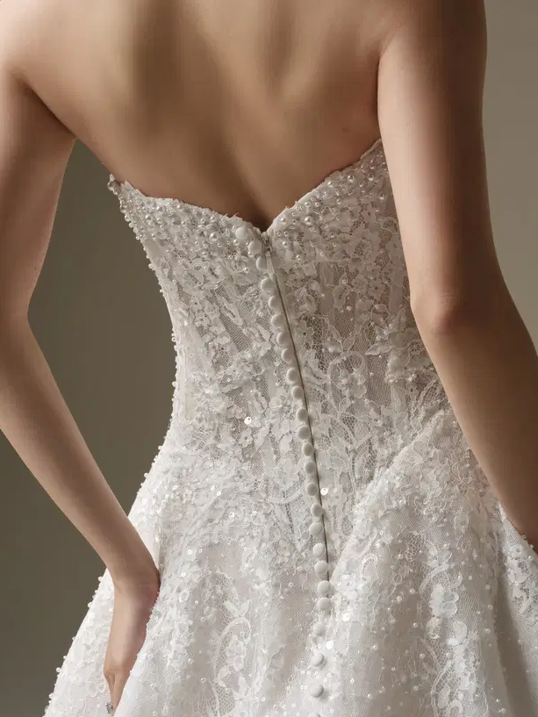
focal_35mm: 94
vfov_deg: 20.8
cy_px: 260
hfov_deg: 15.7
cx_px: 249
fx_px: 1947
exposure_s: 1/125
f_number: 10
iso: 500
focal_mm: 81.2
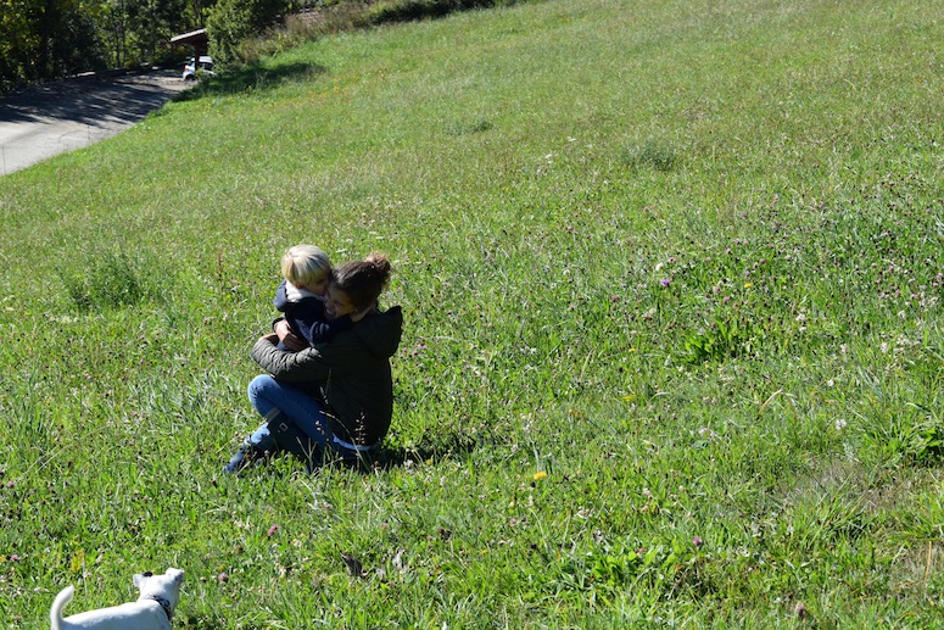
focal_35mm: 82
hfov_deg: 24.6
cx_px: 472
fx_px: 2164
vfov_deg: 16.6
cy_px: 315
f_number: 8
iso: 200
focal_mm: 55
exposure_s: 1/250
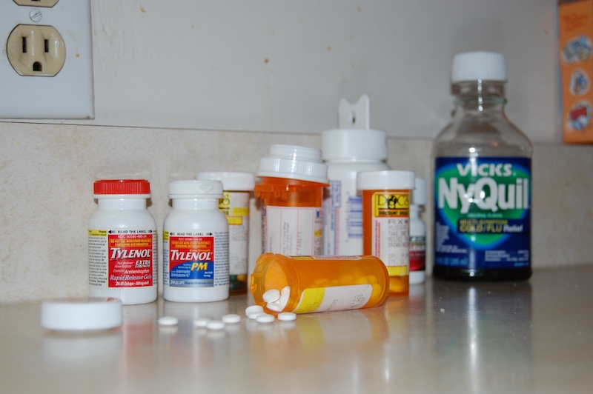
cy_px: 197
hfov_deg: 33.4
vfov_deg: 22.6
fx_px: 987
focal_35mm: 60
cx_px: 296
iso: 400
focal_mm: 40
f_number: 5
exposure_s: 1/60
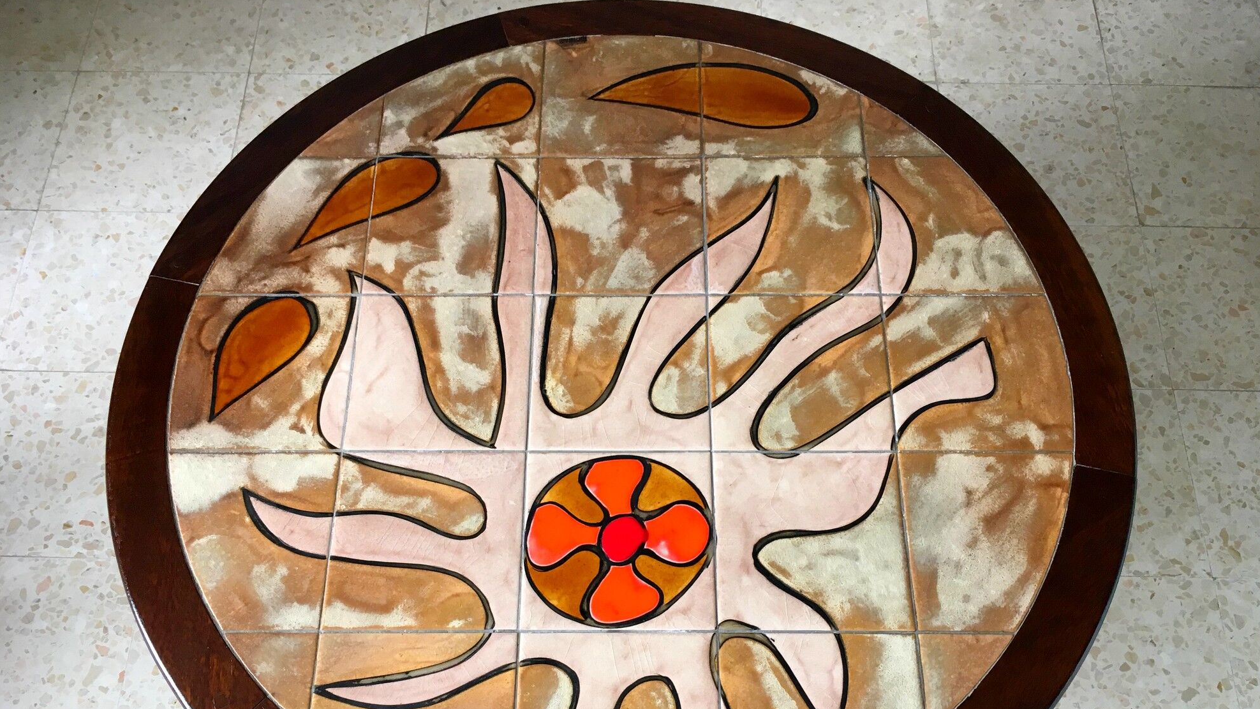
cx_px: 626
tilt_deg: -65.2
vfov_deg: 36.3
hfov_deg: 61.0
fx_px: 1069
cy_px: 466
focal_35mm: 32
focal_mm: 4.15
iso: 40
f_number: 2.2
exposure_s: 1/33
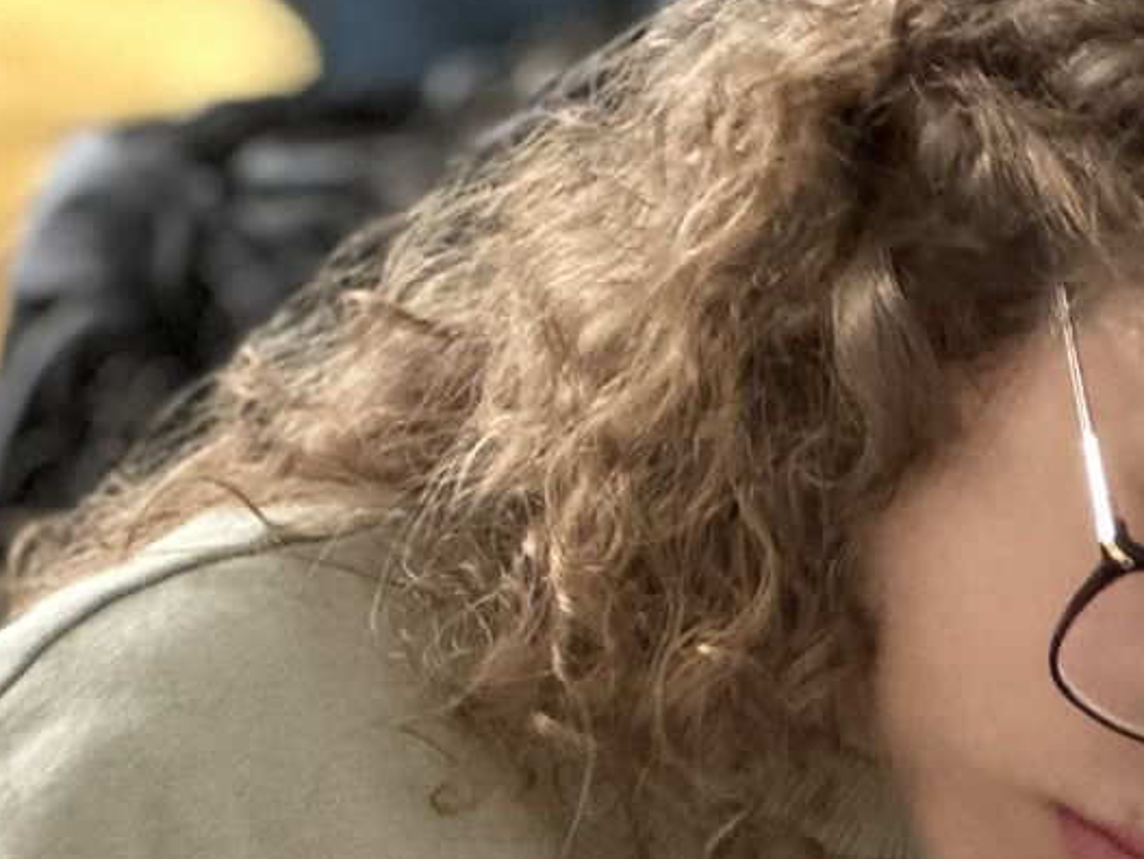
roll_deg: -1.4
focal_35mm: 299
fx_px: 9888
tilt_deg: -7.7
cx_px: 1569
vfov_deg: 5.0
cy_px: 612
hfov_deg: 6.6
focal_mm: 9
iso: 500
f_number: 2.8
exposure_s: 1/22
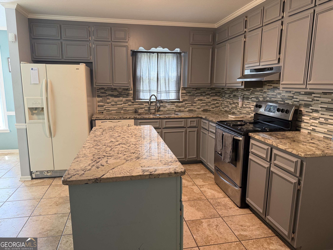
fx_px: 231
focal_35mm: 24
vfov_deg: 56.8
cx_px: 166
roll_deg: -0.6
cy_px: 125
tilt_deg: -8.3
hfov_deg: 71.6
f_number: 1.78
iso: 200
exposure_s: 1/60
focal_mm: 6.76
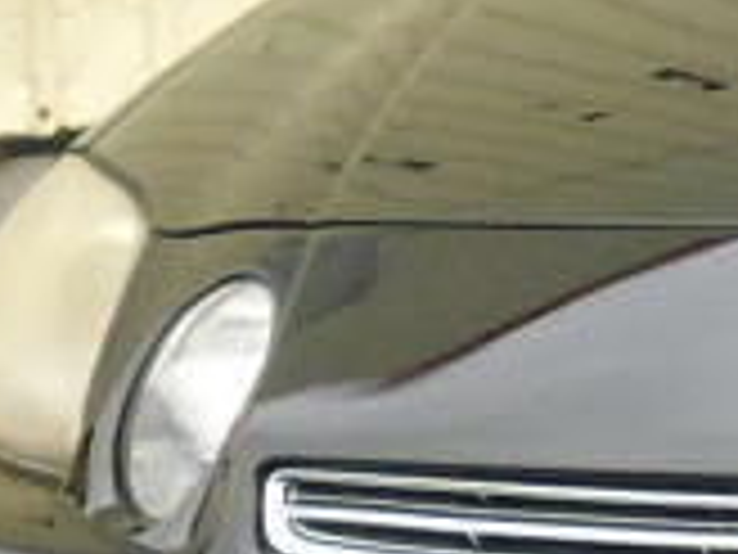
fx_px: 7632
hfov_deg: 5.3
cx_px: 2034
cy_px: 198
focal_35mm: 358
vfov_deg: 4.2
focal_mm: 8.1
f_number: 3.8
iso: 320
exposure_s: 1/80
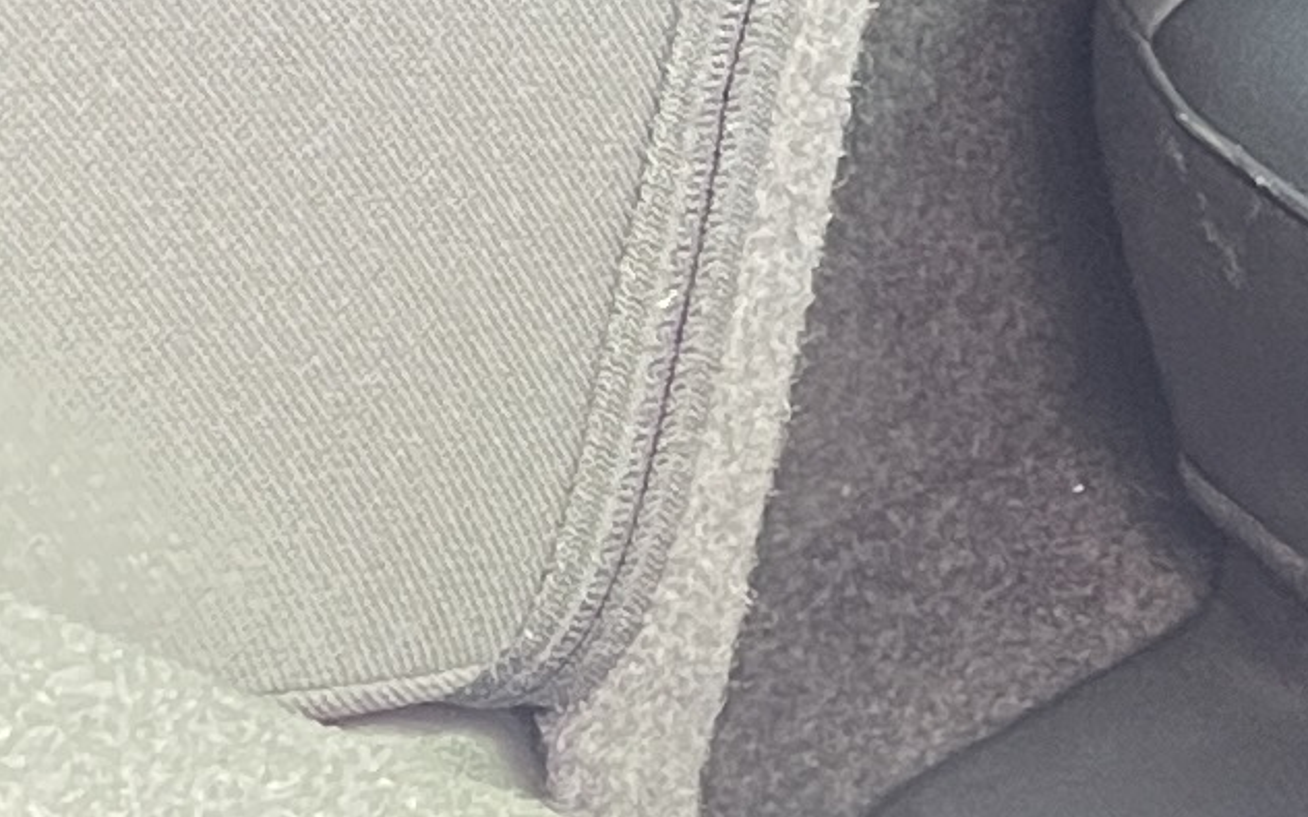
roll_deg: -1.1
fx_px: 6024
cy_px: -852
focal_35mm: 169
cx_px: 3539
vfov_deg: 7.4
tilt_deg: -23.6
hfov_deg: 10.1
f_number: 1.6
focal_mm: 5.1
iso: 400
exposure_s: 1/60
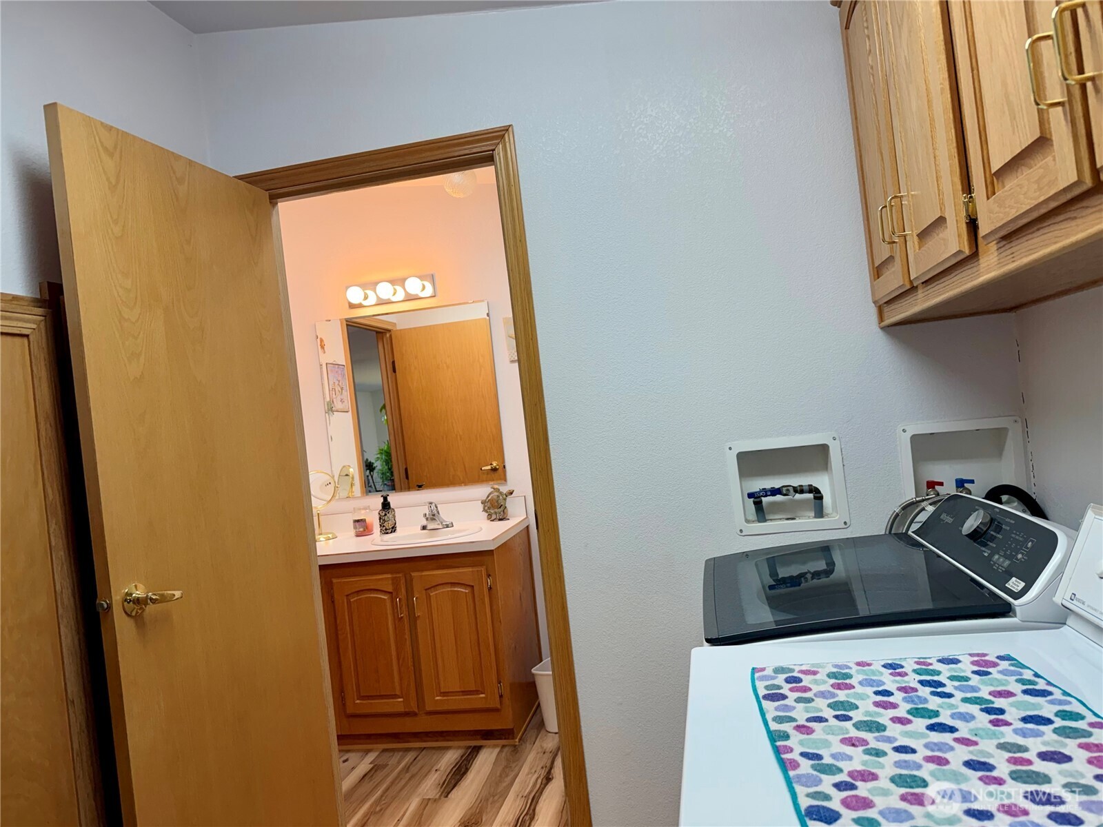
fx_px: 765
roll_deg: +6.8
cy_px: 414
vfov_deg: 56.8
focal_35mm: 24
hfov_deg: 71.6
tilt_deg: +0.0
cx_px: 552
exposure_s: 1/120
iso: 100
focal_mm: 6.76
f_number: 1.78
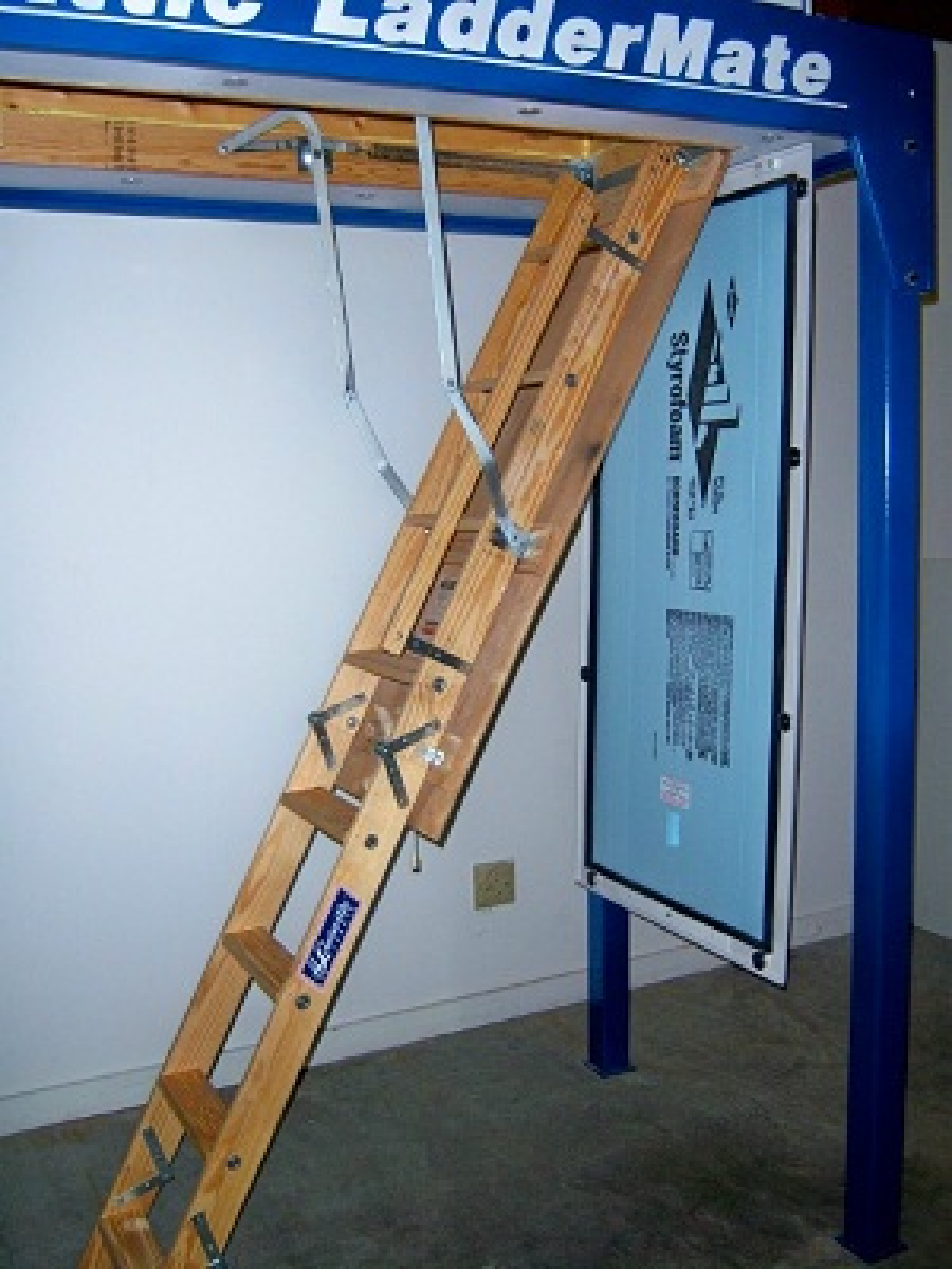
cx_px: 476
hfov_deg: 39.7
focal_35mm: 36
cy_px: 634
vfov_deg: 51.4
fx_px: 1320
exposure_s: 1/60
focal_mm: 7.5
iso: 160
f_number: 2.8
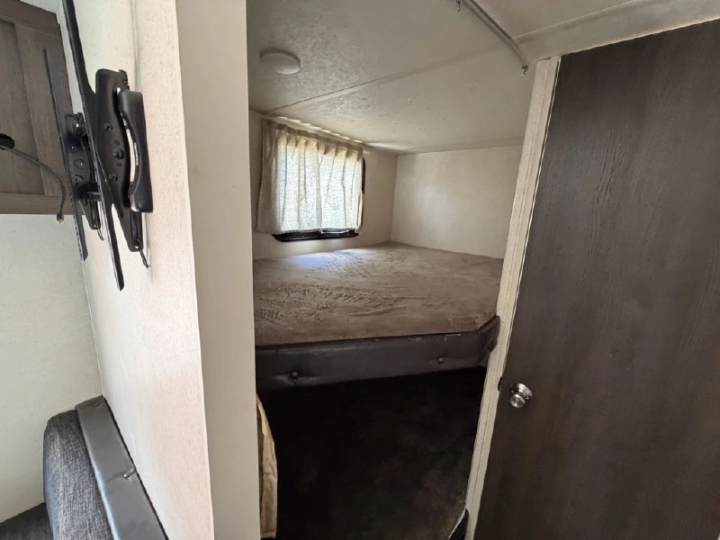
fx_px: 291
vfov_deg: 85.7
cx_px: 360
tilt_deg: -12.4
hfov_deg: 102.1
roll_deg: -3.2
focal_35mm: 14
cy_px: 270
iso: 320
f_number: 2.2
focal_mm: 2.22
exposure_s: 1/62
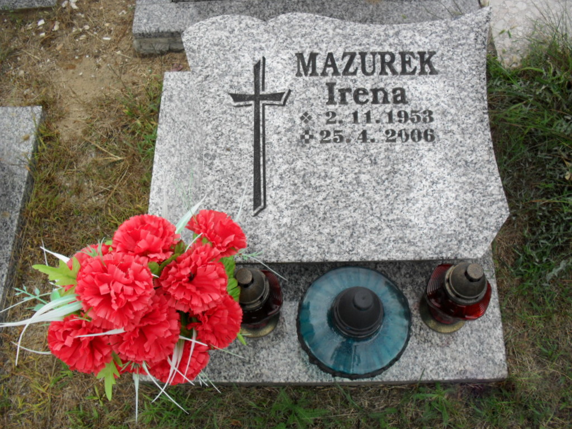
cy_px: 214
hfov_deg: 52.6
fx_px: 578
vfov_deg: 40.7
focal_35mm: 35
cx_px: 286
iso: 100
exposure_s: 1/250
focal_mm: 6.3
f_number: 3.2
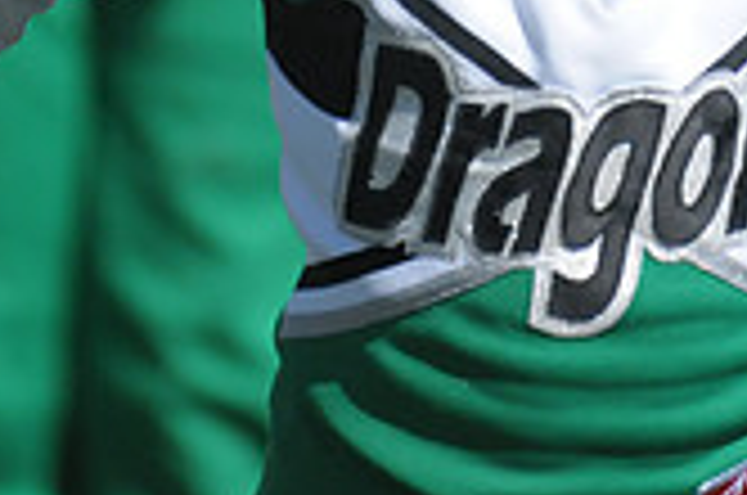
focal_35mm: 1624
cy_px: -344
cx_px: 513
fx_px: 33633
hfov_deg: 1.3
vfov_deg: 0.8
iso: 1000
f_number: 4
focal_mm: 310
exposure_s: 1/8000
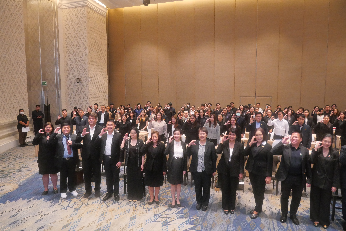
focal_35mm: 24
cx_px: 173
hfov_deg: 73.7
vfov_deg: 53.2
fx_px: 231
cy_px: 116
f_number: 3.5
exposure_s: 1/80
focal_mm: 12
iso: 3200
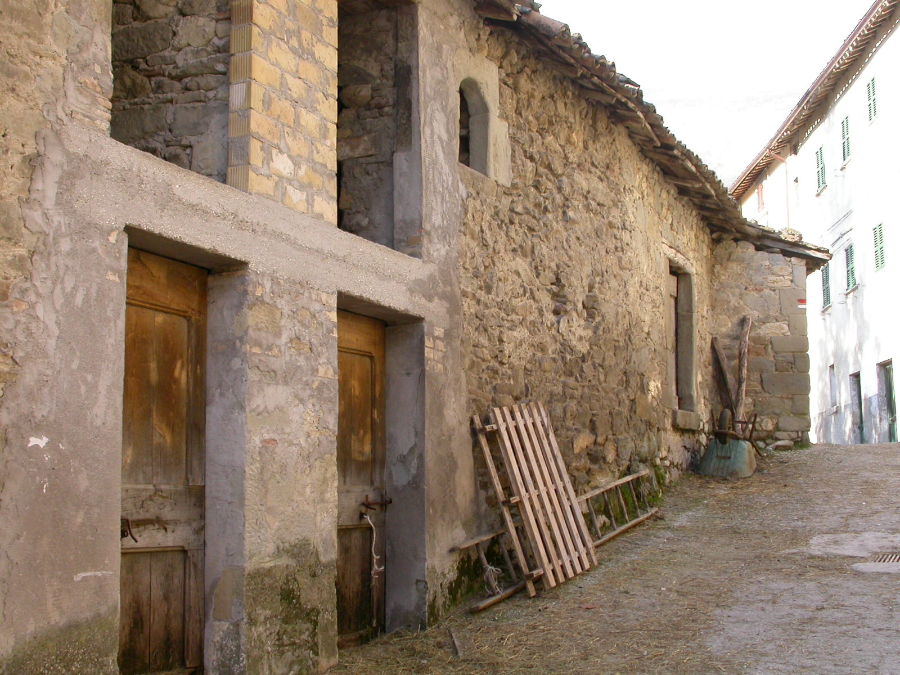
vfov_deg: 30.9
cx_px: 450
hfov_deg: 40.4
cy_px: 338
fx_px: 1222
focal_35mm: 47
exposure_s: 1/136
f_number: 5.1
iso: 100
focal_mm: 9.8
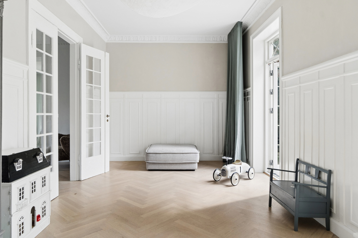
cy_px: 119
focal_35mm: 24
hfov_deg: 73.7
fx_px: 239
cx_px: 179
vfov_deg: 53.1
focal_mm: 16
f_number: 8
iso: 500
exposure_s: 1/160
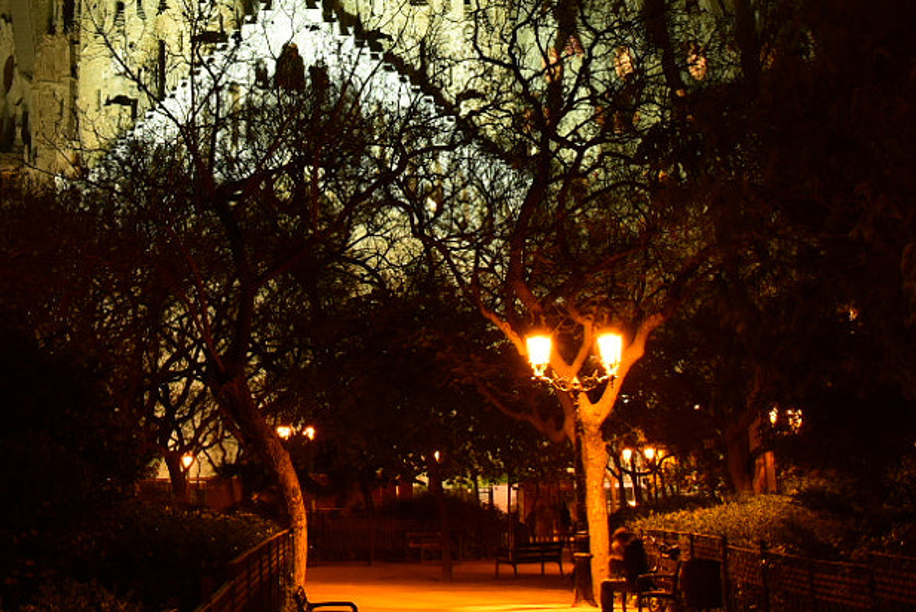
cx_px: 287
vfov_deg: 18.9
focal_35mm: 70
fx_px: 1782
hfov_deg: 28.6
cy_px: -16
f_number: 8
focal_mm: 27
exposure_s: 10
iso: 100
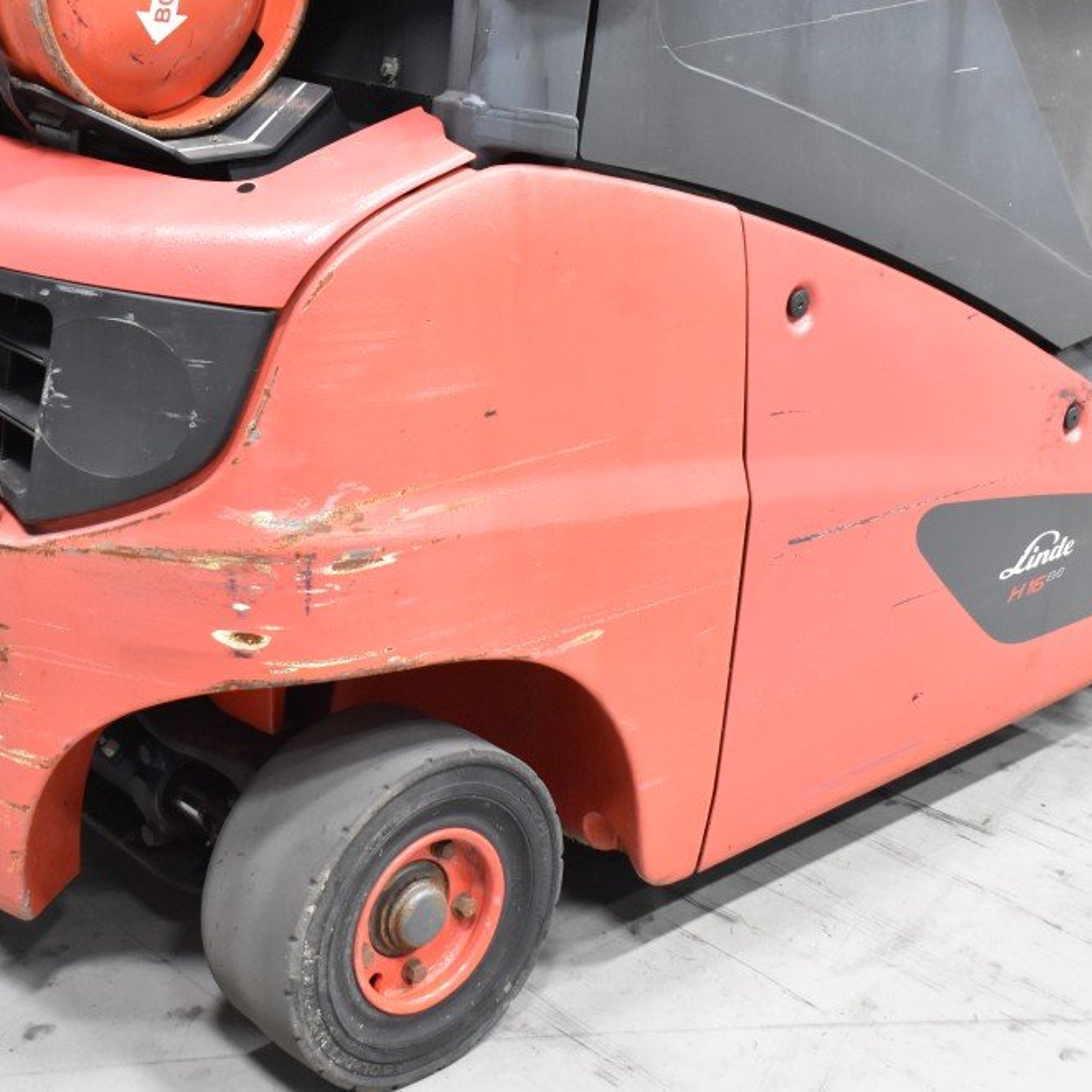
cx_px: 328
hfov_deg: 29.4
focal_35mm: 58
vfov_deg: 29.6
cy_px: 488
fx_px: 2062
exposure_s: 1/20
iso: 1600
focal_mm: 25
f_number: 5
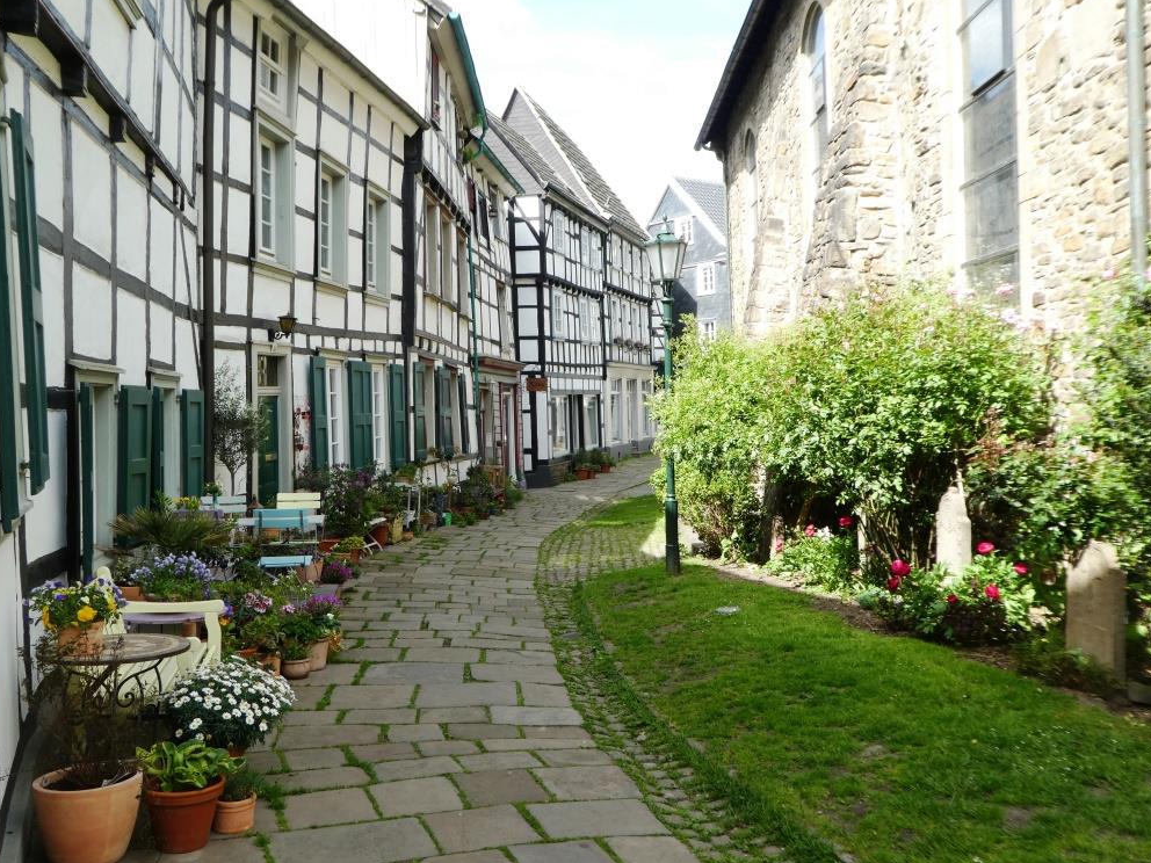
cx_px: 563
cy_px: 438
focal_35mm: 32
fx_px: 1064
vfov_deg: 44.2
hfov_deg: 56.8
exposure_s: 1/200
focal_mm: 5.4
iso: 80
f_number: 3.5
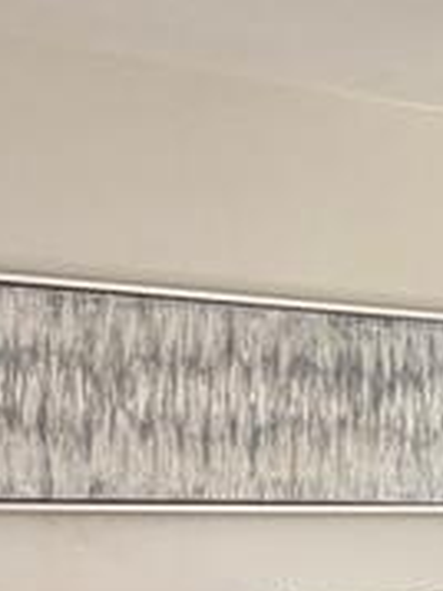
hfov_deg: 15.5
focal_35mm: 94
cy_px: 657
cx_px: 413
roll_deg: -0.4
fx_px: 1606
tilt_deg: -5.2
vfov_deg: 19.9
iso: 64
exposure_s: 1/121
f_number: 2.2
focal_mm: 2.22
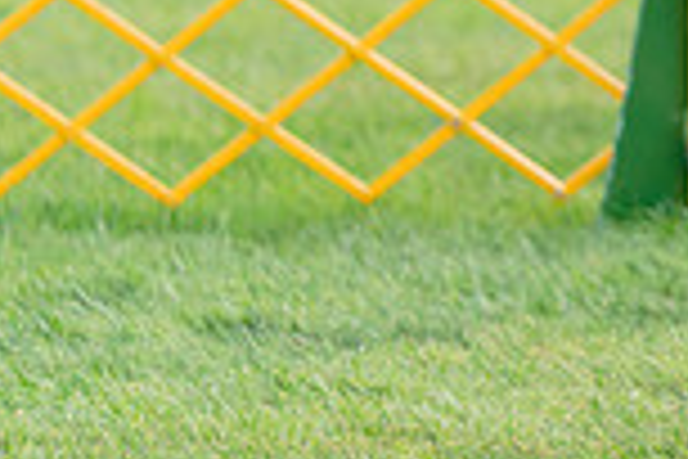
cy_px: -88
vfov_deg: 1.8
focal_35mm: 757
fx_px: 14466
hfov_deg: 2.7
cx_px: 935
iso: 1000
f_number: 2.8
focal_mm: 200
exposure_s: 1/640
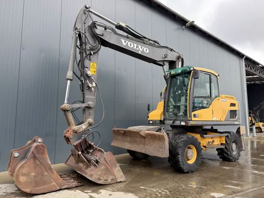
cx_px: 132
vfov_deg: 56.8
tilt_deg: +6.9
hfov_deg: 71.6
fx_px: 183
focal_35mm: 24
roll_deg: +0.2
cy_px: 99
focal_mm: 6.76
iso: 100
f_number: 1.78
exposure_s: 1/921
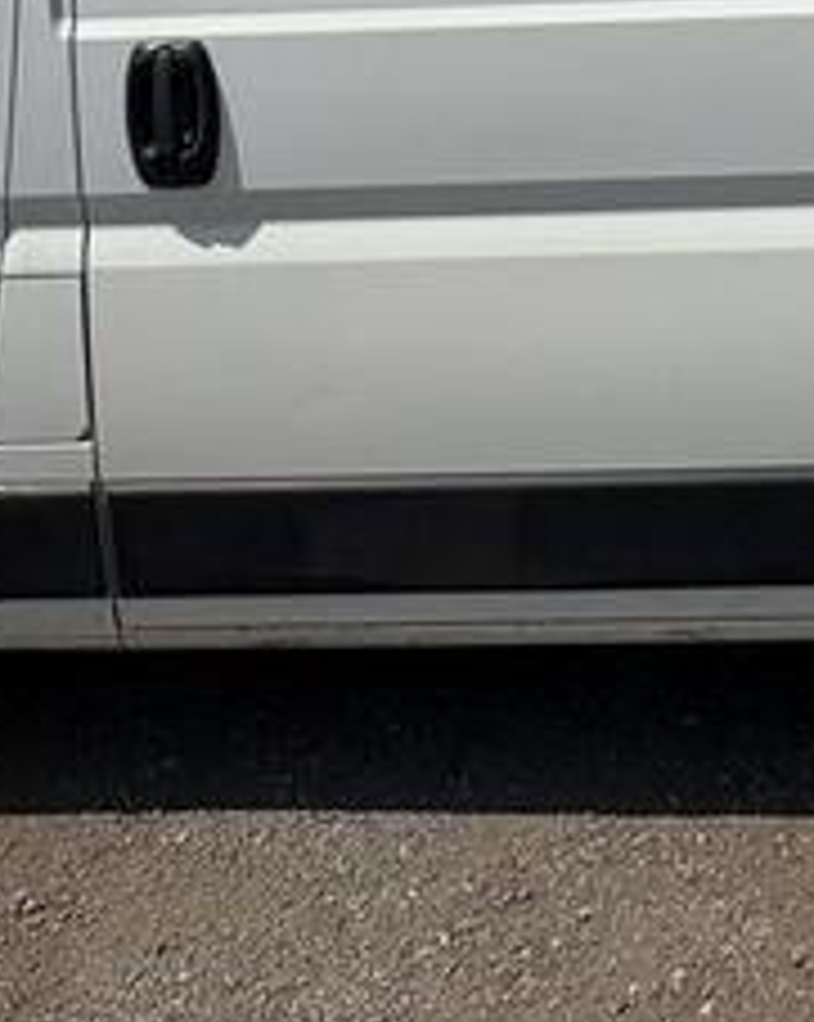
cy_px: -176
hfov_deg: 26.9
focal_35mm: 54
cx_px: 760
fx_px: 1629
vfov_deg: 30.1
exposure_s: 1/6135
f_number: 2.2
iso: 50
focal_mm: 2.22
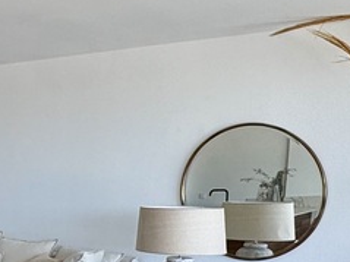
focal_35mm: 75
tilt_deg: -1.9
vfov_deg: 19.4
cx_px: -123
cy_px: 212
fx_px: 758
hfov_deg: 22.7
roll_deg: -0.6
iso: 40
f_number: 2.2
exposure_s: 1/100
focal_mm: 2.22
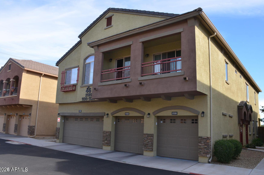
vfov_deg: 46.2
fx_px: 205
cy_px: 87
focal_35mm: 28
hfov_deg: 65.6
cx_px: 134
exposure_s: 1/250
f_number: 10
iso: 400
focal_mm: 18
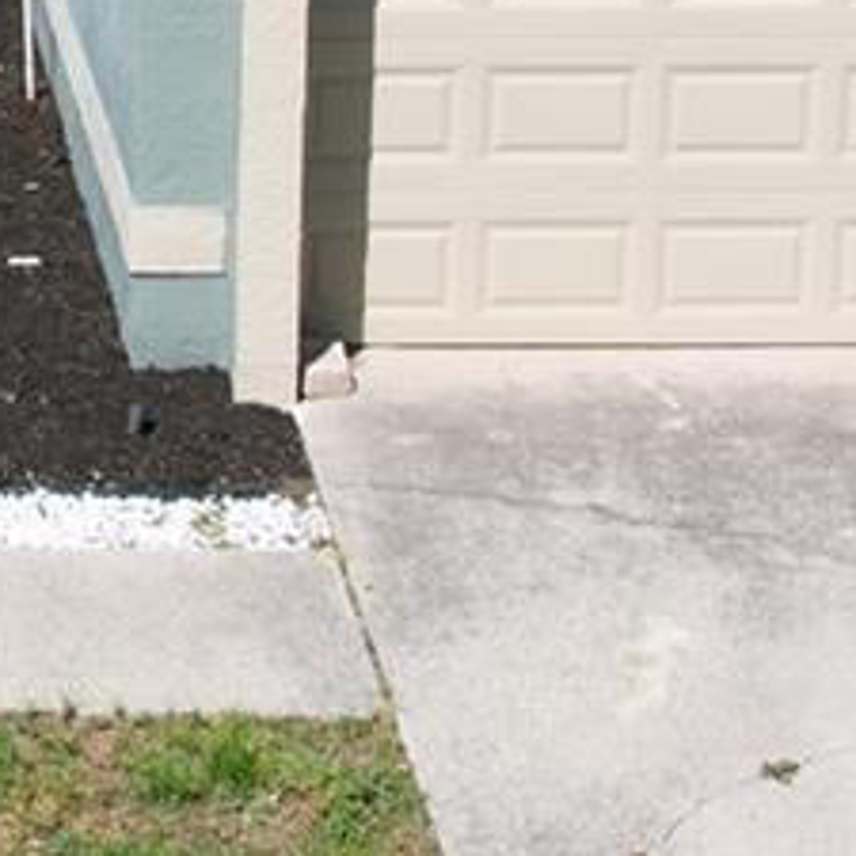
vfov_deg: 11.8
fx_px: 3721
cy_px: -856
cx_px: -479
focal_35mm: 133
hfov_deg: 12.4
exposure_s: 1/2500
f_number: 2.8
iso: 130
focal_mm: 8.38
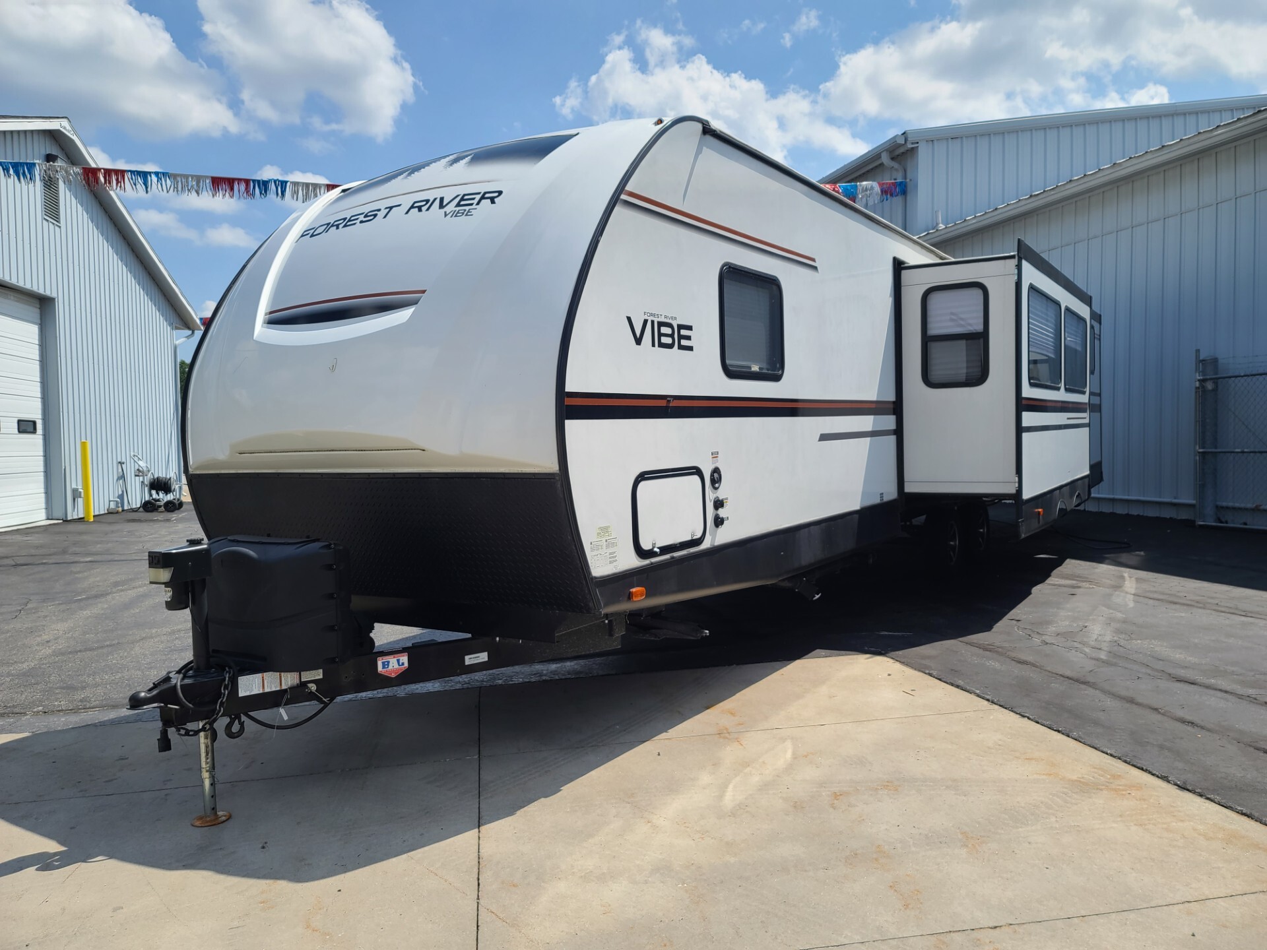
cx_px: 634
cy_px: 475
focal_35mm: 25
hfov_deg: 69.4
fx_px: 915
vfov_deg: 54.9
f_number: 1.8
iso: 16
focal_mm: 7
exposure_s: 1/960
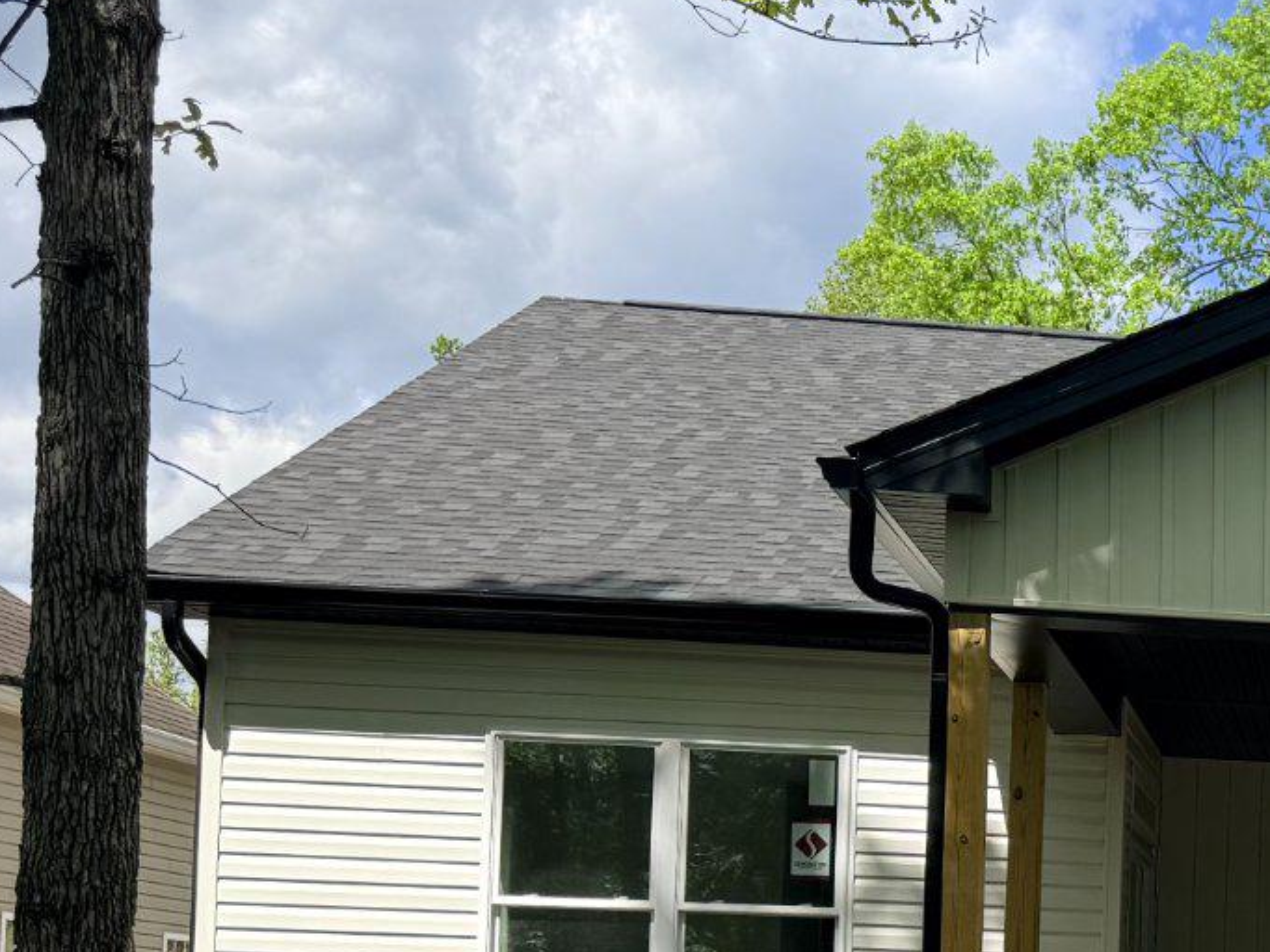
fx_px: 2641
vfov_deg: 19.7
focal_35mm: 72
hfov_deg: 23.4
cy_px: 991
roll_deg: -2.4
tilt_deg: +2.4
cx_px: 1713
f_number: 1.78
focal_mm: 6.76
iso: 80
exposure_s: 1/3759
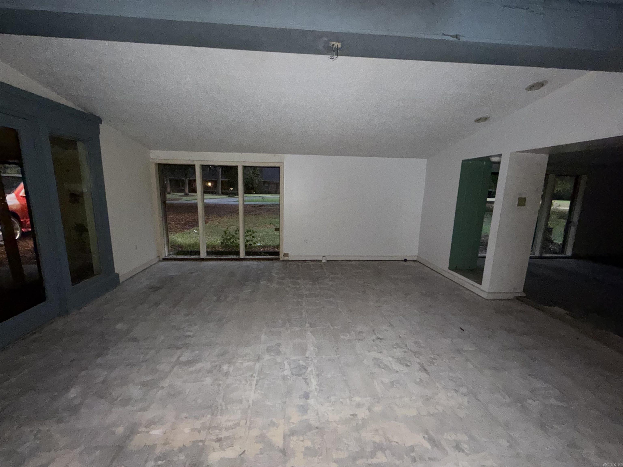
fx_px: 252
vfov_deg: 85.7
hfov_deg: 102.1
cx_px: 312
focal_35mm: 14
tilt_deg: -10.3
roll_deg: -1.4
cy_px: 234
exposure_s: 1/24
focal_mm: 2.22
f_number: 2.2
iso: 500
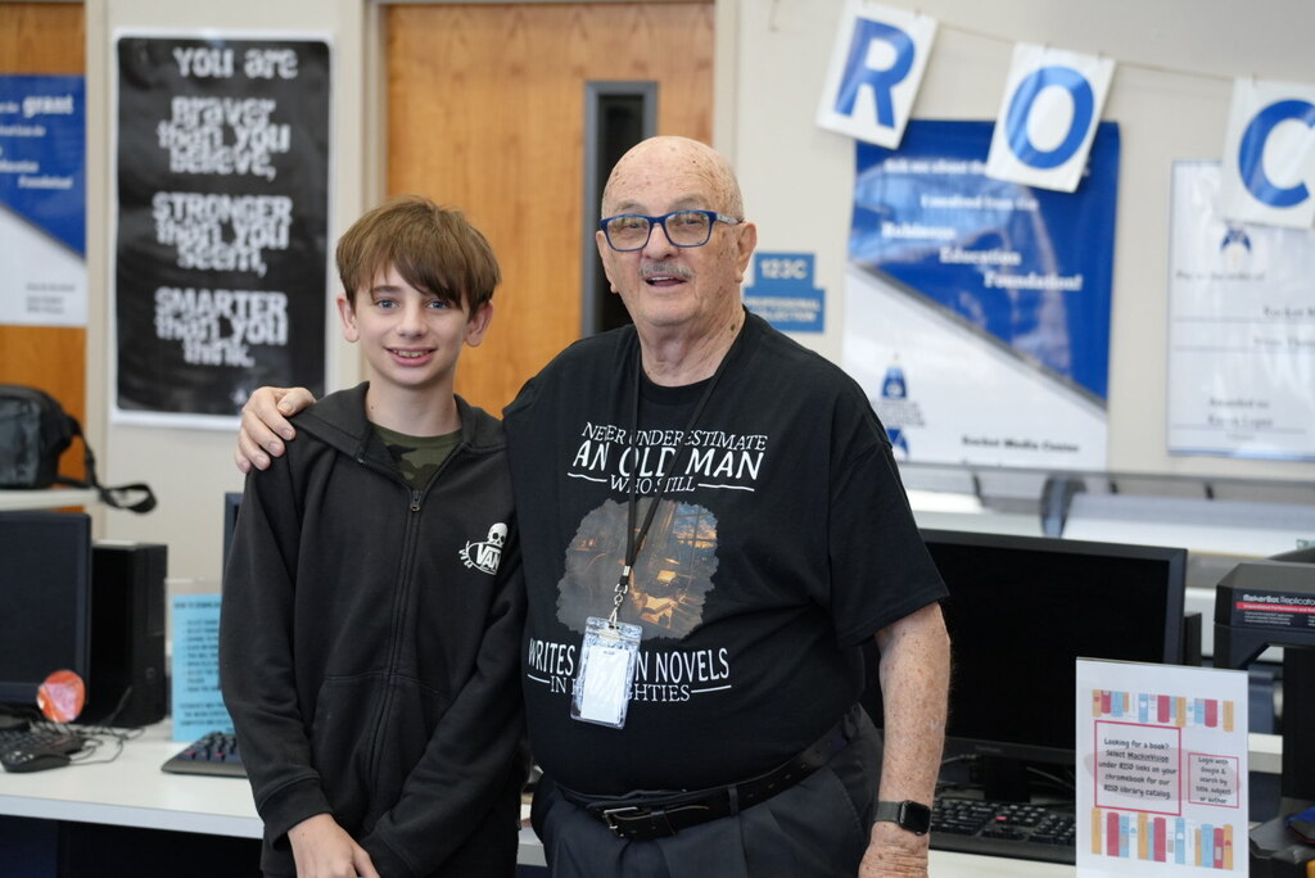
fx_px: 3472
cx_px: 658
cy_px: 439
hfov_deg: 21.4
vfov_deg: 14.4
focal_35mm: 95
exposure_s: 1/160
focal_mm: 95
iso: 2500
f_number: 4.5
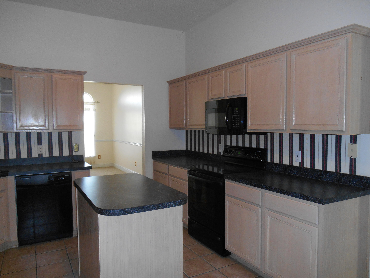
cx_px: 185
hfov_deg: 67.3
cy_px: 139
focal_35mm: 26
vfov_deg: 53.1
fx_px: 278
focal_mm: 4.7
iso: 250
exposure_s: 1/25
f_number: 3.4
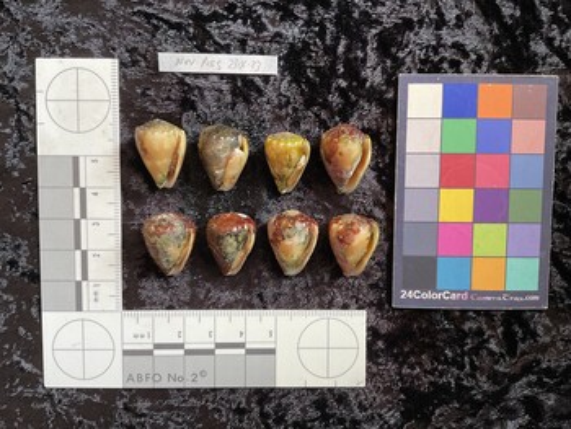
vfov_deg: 48.3
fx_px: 479
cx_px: 286
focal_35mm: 29
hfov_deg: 61.6
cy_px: 214
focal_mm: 3
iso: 100
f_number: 1.8
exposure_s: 1/60
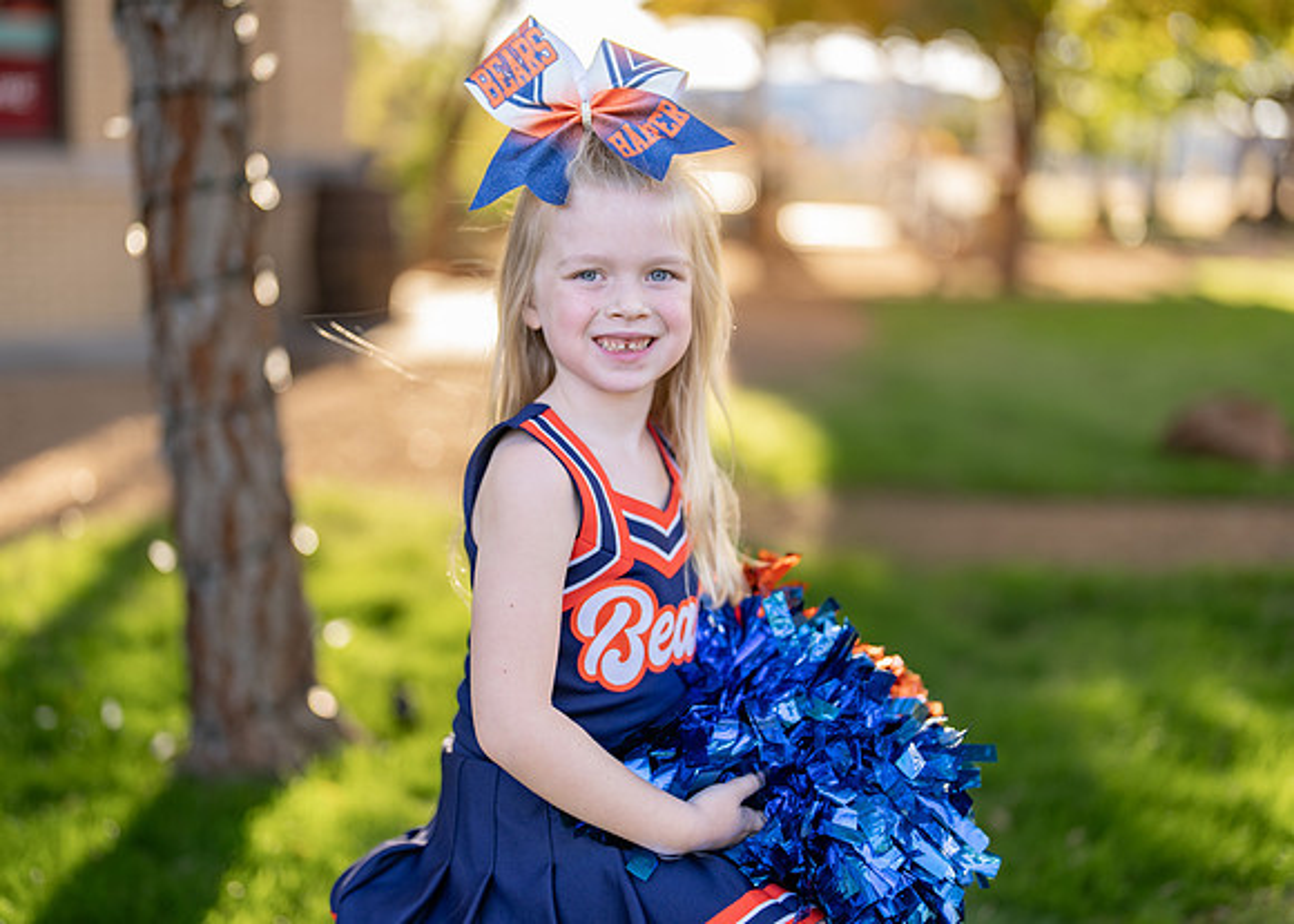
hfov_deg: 37.2
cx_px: 647
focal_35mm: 52
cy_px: 462
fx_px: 1925
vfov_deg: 27.0
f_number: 1.2
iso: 100
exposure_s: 1/800
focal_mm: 50
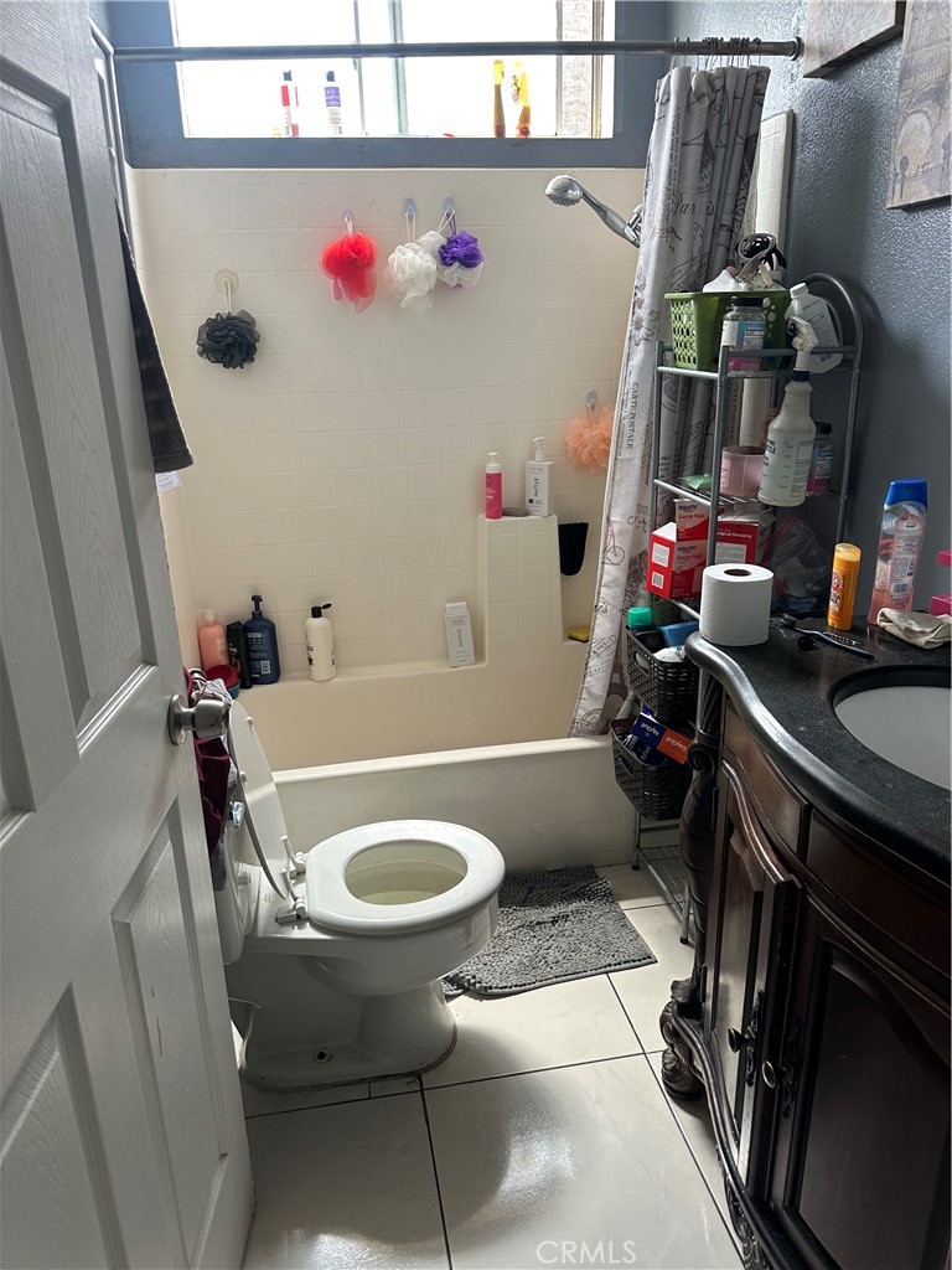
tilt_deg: -19.4
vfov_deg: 71.6
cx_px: 476
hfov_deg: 56.8
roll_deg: -0.8
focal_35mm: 24
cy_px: 635
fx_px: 880
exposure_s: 1/121
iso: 125
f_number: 1.78
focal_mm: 6.86
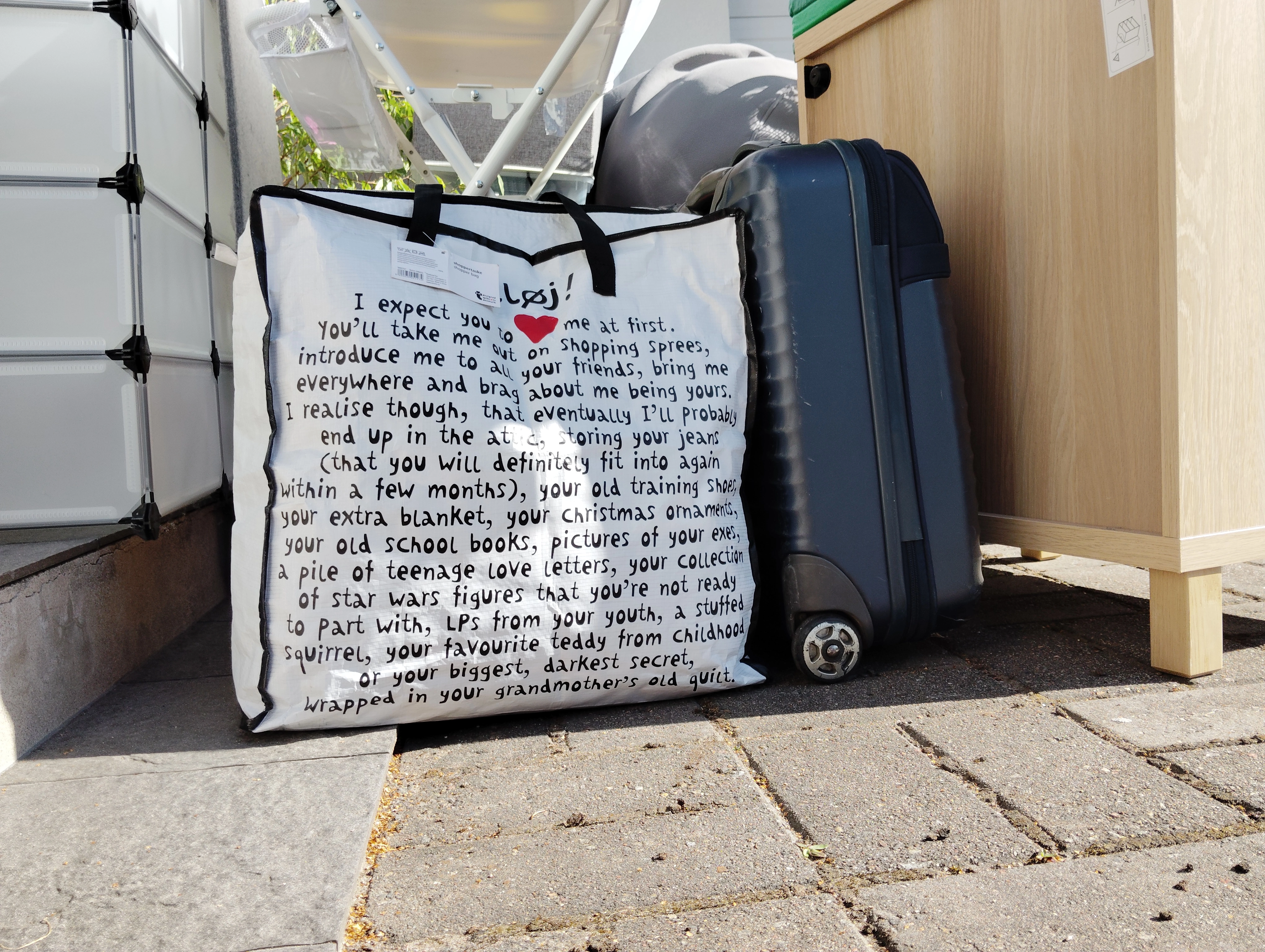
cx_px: 632
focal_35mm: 29
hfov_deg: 61.6
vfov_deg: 48.3
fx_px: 1061
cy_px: 476
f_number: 1.8
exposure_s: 1/603
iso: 50
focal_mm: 4.25
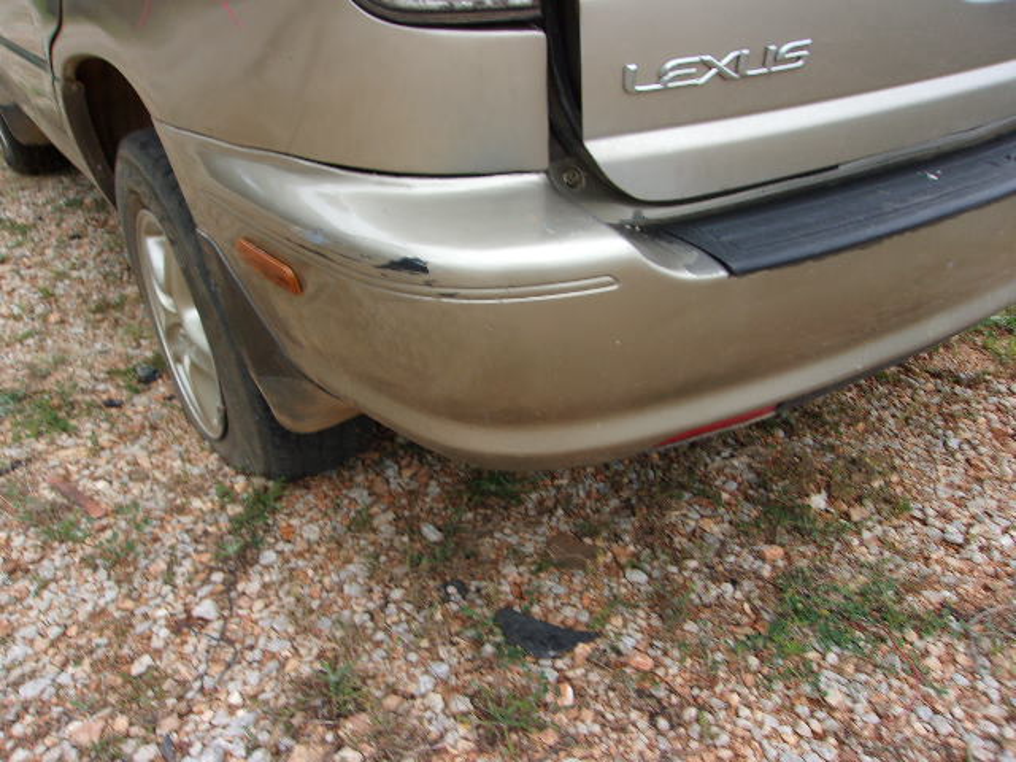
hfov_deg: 65.3
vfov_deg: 51.4
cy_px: 381
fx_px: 792
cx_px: 508
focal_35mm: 27
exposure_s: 1/45
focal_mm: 4.9
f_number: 10.4
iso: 80
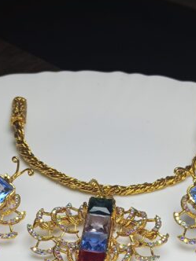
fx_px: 430
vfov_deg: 32.6
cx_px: 97
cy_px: 218
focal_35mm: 57
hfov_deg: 25.7
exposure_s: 1/100
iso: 64
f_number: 1.8
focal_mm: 3.98
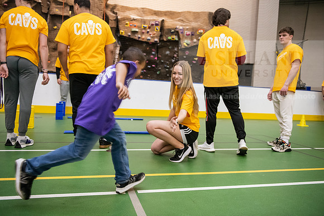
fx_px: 279
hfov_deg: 60.3
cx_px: 162
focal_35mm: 31
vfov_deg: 42.3
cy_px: 108
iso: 3200
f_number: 3.2
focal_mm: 31
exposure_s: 1/200
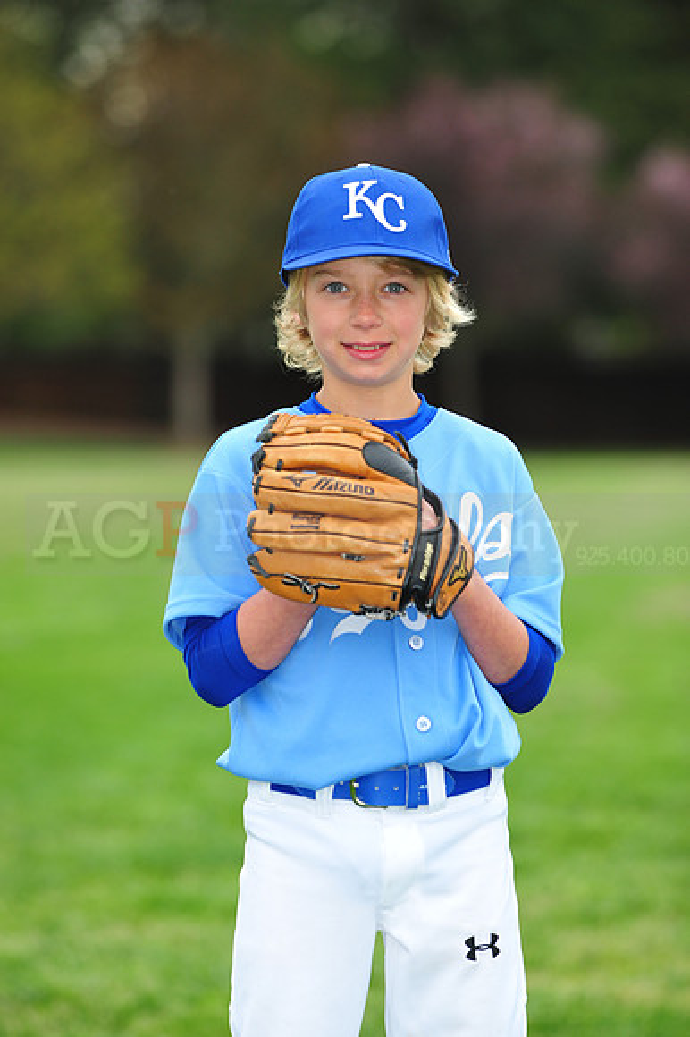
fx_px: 5756
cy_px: 518
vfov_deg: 10.3
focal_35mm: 200
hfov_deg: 6.9
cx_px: 345
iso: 400
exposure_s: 1/500
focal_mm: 200
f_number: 5
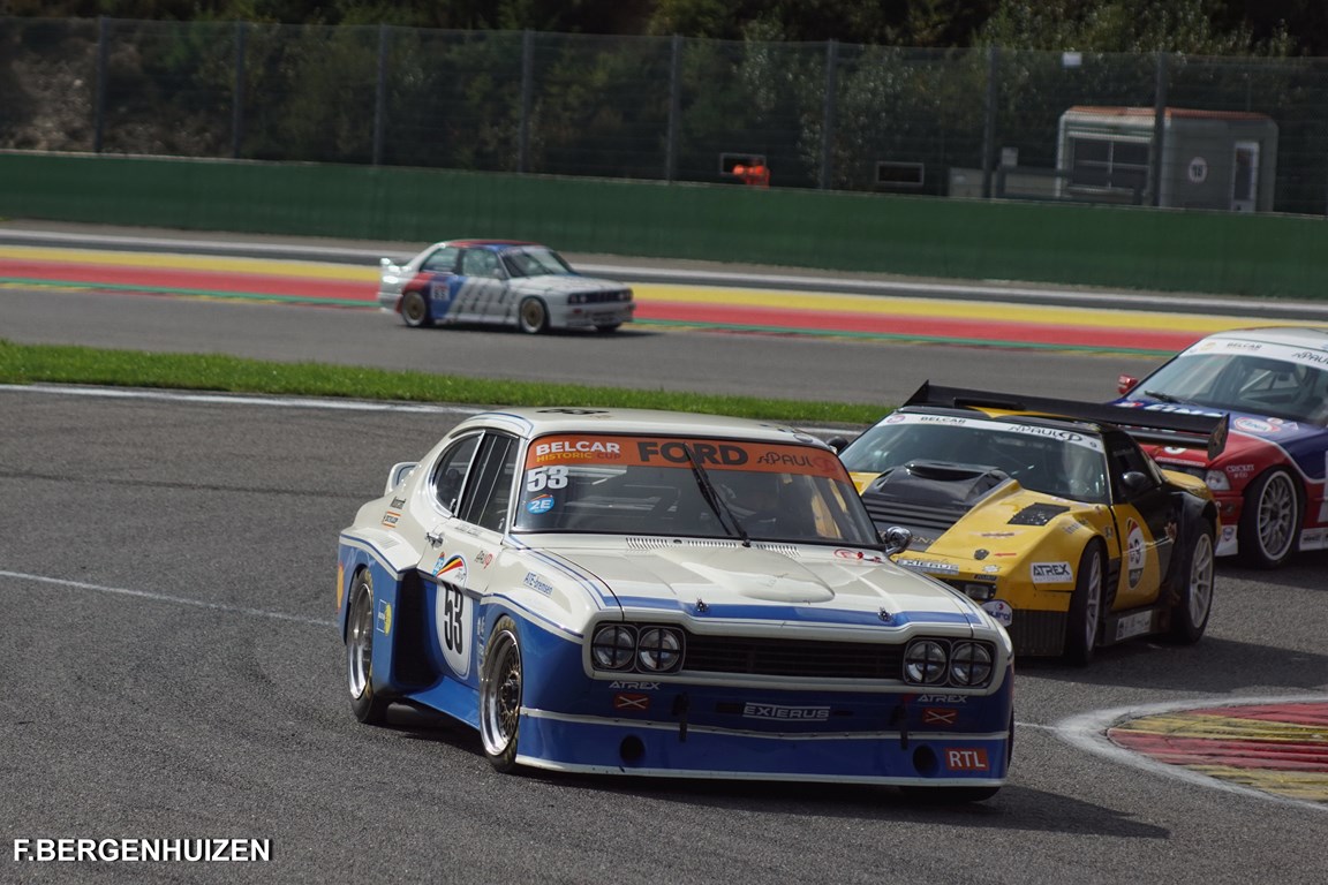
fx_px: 7746
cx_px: 664
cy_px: 442
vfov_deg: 6.5
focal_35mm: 210
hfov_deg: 9.8
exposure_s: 1/2000
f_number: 5.6
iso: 400
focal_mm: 140
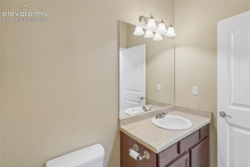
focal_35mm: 15
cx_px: 125
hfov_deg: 100.4
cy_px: 84
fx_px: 104
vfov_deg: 77.3
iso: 800
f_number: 8
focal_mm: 10
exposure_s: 1/6
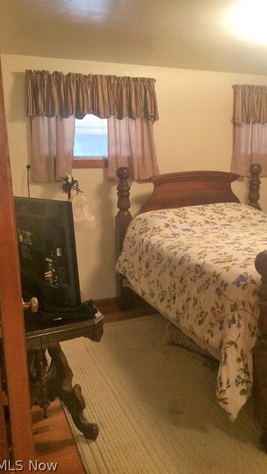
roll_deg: +2.8
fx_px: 402
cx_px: 173
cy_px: 236
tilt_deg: -8.3
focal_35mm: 32
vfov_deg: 61.0
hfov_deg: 36.4
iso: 200
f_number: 2.2
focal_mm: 4.15
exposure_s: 1/30
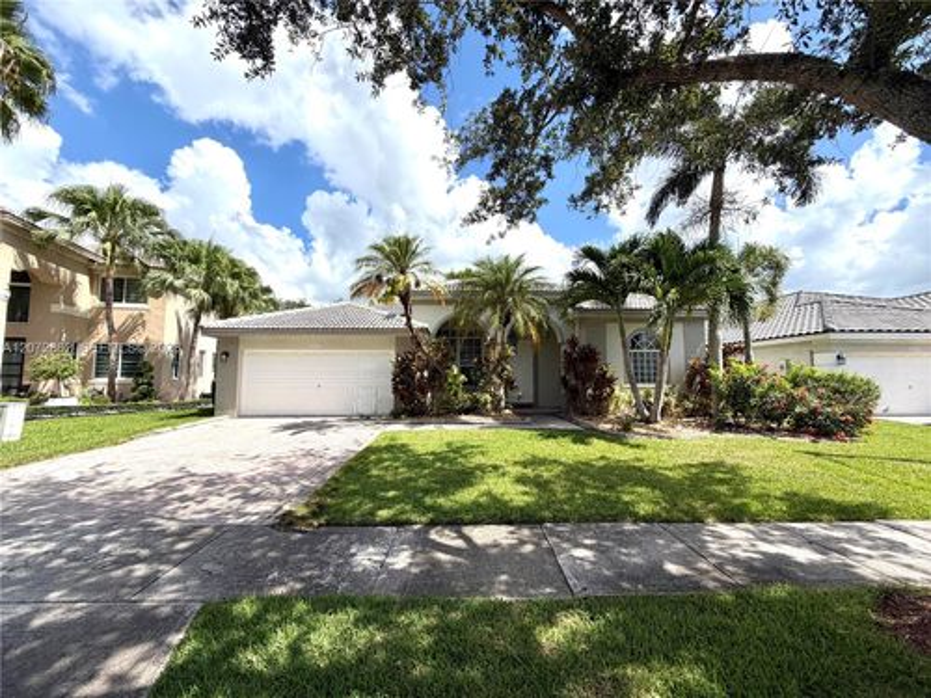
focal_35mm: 14
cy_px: 349
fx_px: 377
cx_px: 466
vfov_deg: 85.7
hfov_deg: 102.1
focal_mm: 2.22
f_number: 2.2
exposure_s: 1/1017
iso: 20
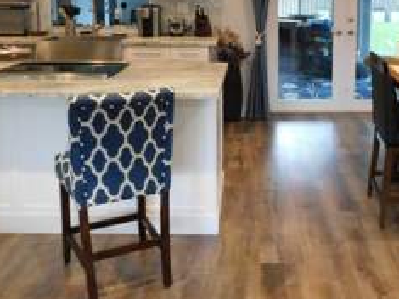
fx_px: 541
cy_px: 49
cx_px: 255
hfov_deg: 40.1
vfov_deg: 29.9
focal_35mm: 47
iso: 400
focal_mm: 4
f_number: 3
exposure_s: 1/25
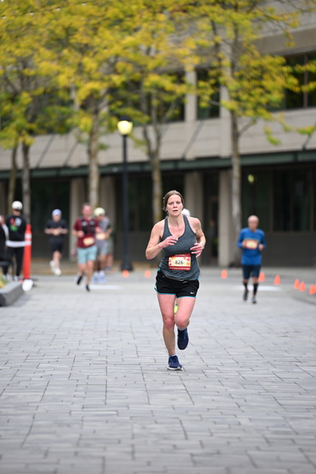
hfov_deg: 6.9
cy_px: 237
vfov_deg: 10.3
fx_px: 2631
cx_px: 158
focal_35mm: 200
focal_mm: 200
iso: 640
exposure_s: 1/2000
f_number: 2.8
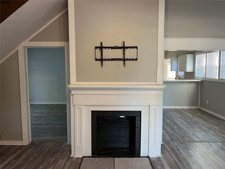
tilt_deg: -5.3
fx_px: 169
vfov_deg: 53.1
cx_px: 112
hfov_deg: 67.3
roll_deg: +0.1
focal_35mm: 26
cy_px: 84
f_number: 1.6
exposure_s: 1/60
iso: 125
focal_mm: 5.1
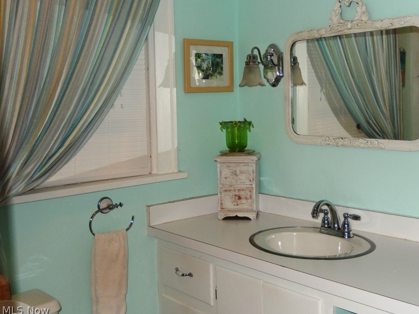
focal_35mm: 42
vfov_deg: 34.3
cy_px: 135
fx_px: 508
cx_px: 244
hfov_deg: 44.6
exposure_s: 1/30
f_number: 4
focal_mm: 6.5
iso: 200
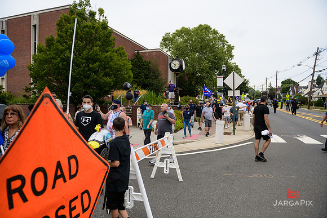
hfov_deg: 73.7
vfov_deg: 53.2
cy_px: 109
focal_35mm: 24
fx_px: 218
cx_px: 164
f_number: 3.2
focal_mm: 24
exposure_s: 1/640
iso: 200
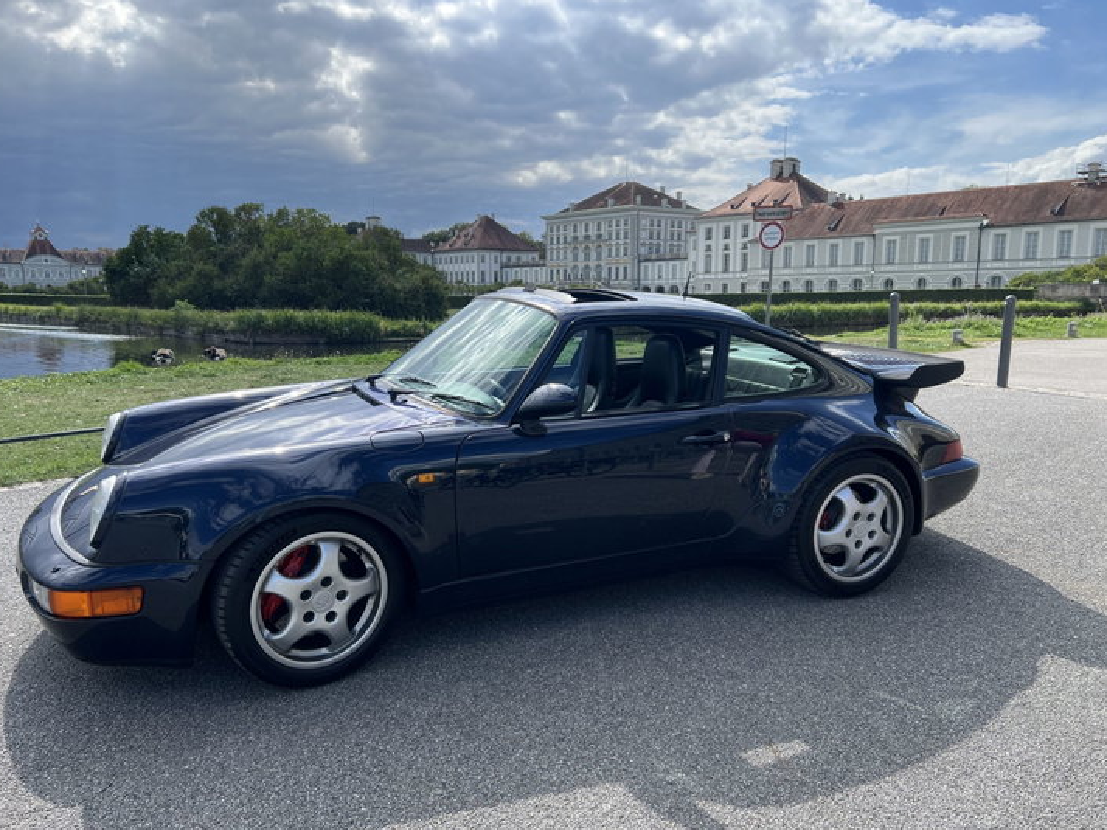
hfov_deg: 63.4
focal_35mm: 28
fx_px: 896
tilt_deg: -9.0
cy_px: 433
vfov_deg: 49.7
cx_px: 525
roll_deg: +0.2
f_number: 1.5
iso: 50
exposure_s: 1/3165
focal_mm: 5.7
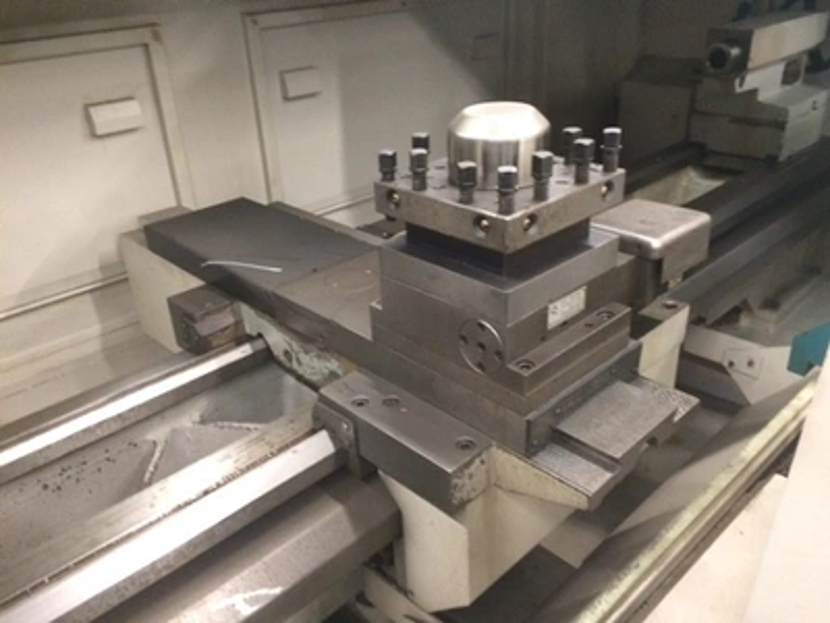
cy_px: 312
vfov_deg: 48.2
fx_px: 695
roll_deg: +0.9
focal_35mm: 29
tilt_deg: -28.2
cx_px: 415
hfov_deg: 61.7
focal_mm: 4.15
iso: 320
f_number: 2.2
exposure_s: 1/24
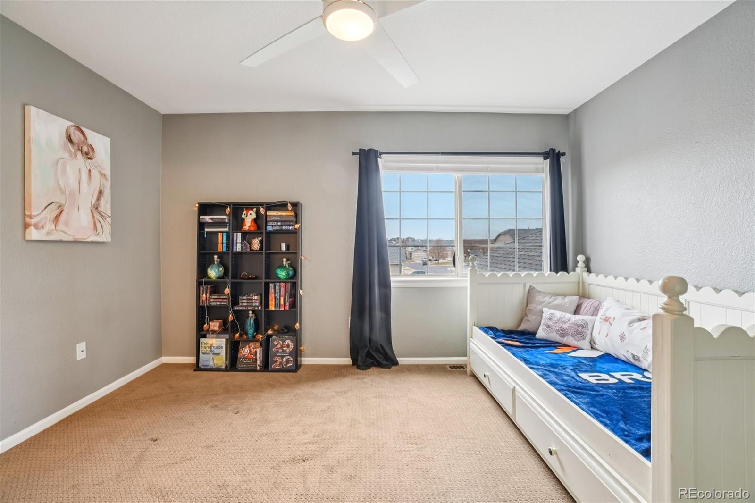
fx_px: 314
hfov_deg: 100.4
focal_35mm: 15
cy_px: 252
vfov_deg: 77.3
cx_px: 378
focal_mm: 10
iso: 400
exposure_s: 1/25
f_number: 8
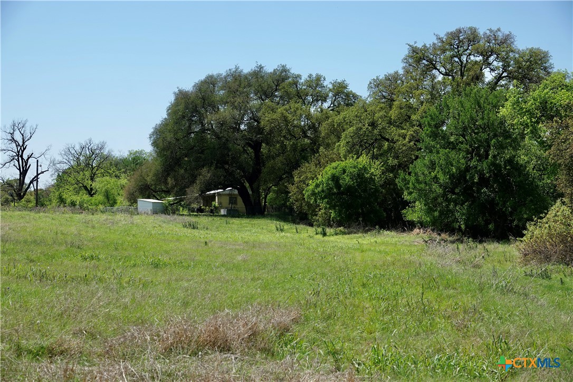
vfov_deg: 16.1
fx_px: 1353
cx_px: 286
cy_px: 191
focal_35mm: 85
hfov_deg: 23.9
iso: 100
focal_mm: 31.33
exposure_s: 1/640
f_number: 4
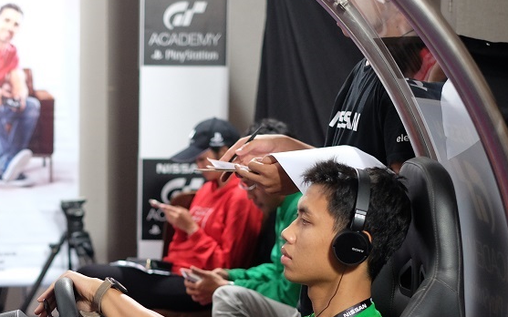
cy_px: 279
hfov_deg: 21.0
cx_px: 64
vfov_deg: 13.4
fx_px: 1343
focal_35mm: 97
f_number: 1.8
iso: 1250
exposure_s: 1/60
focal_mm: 35
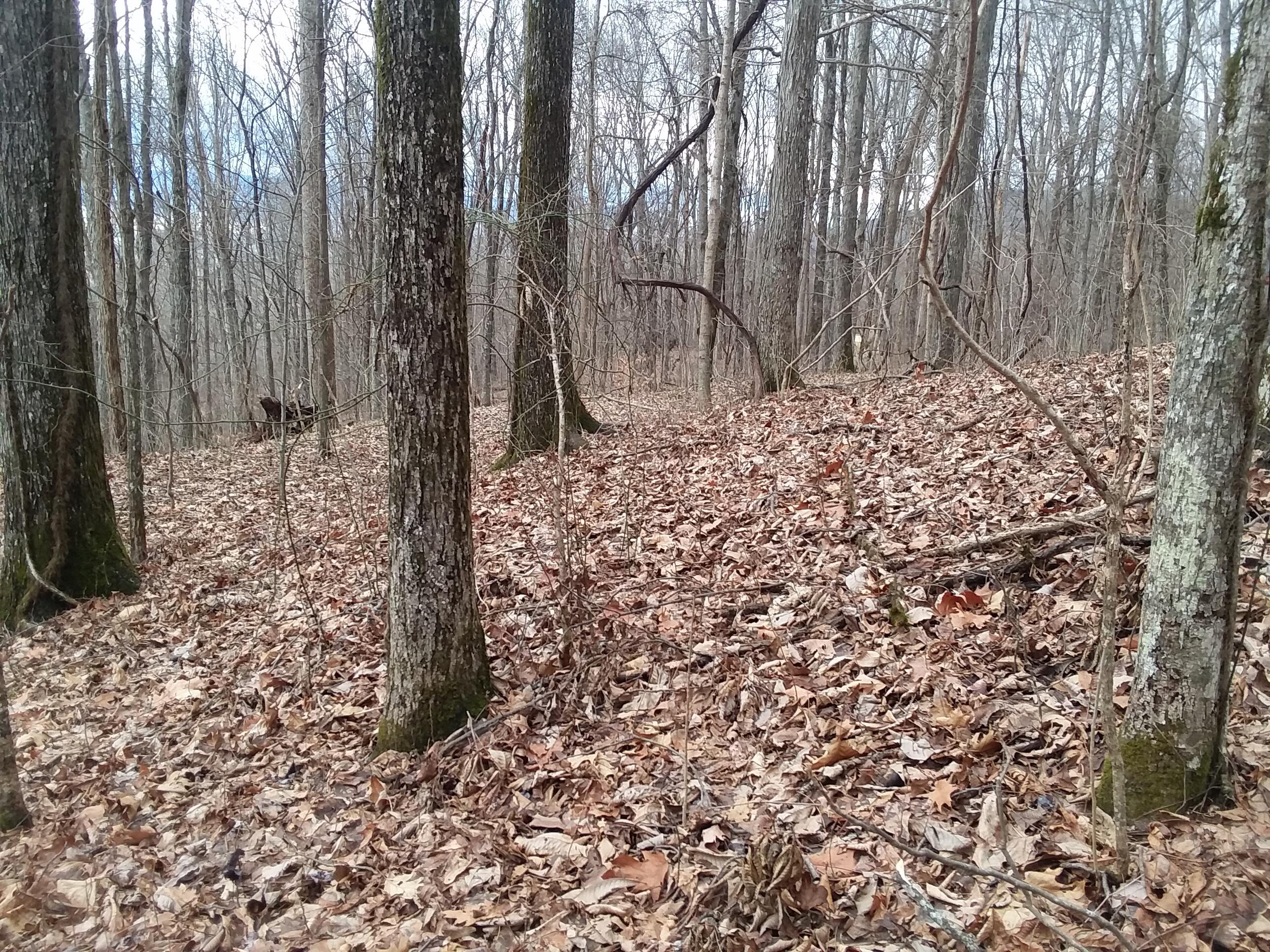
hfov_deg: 61.7
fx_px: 1064
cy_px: 476
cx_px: 635
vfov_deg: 48.2
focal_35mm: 29
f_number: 1.9
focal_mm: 2.47
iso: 40
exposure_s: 1/122
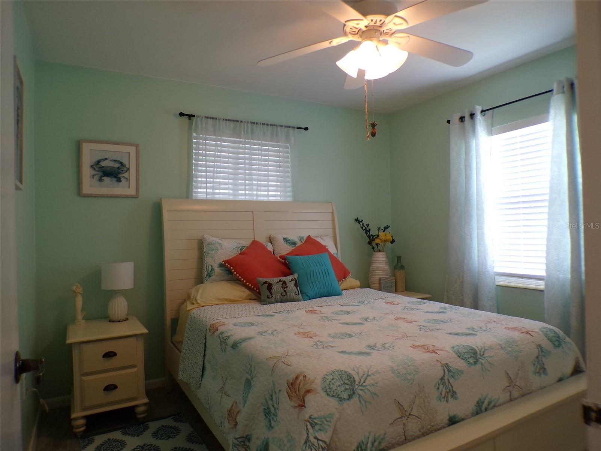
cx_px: 300
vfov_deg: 56.8
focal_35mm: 24
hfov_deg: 71.6
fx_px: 417
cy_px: 226
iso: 159
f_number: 3
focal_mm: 4.3
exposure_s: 1/34
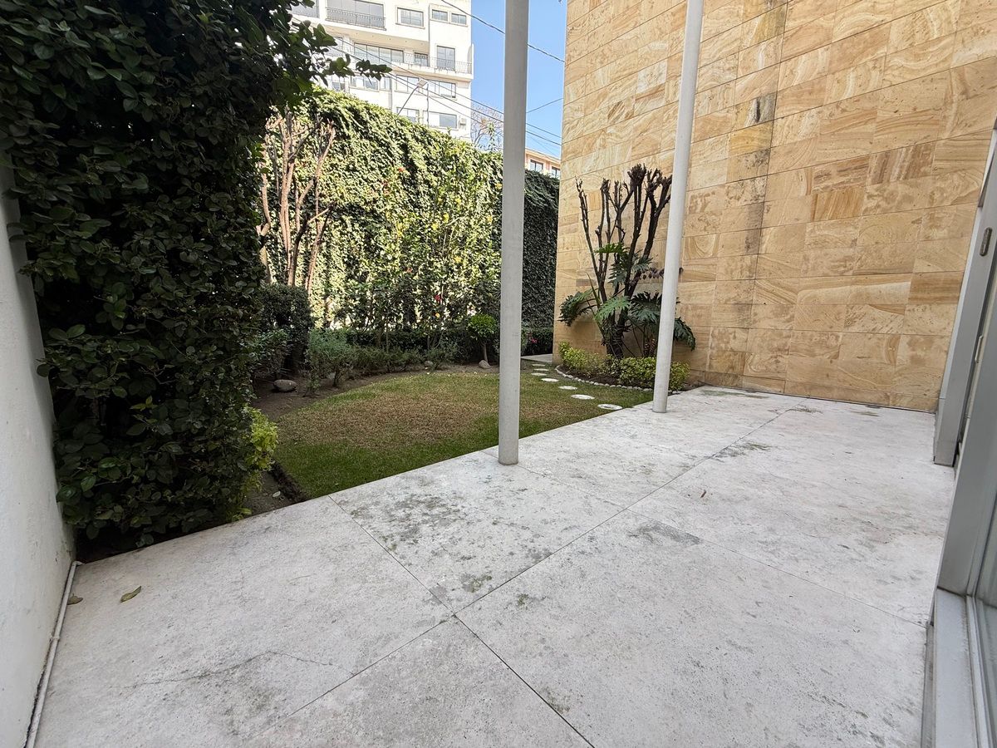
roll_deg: -0.7
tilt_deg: -7.6
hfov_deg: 102.1
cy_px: 374
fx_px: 403
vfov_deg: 85.7
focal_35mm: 14
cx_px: 498
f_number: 2.2
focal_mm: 2.22
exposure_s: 1/161
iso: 50
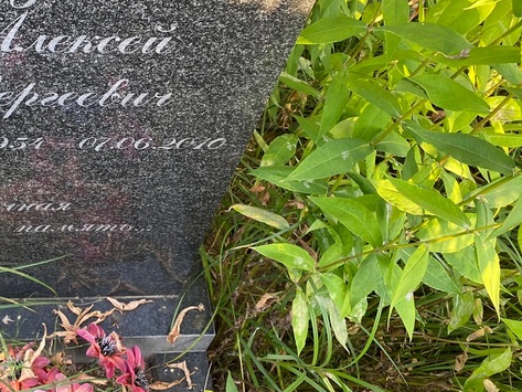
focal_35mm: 44
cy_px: 106
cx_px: 95
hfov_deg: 40.9
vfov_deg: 32.4
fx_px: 664
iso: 125
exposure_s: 1/121
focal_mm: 4.25
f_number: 1.8
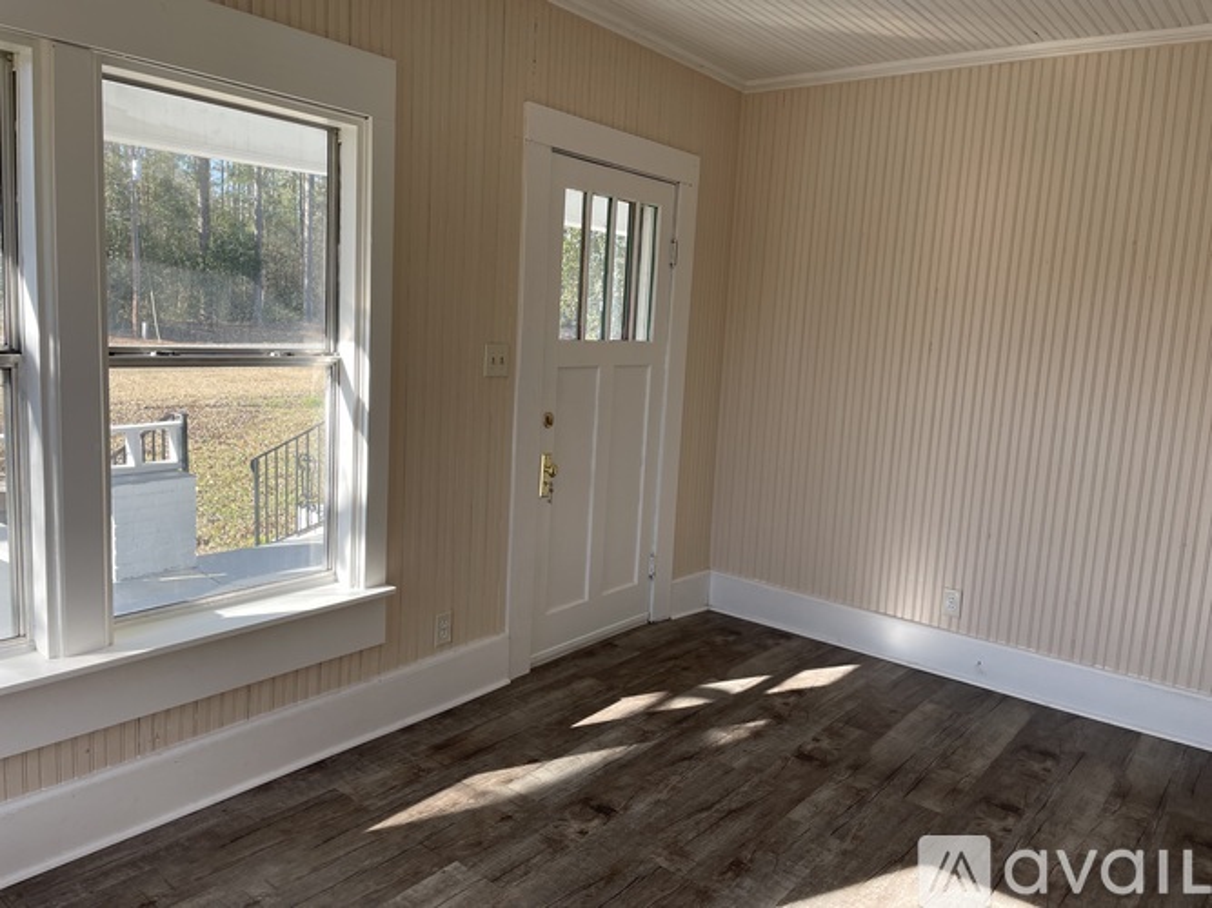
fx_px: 910
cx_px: 606
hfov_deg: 67.3
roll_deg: -3.7
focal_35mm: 26
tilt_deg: -8.1
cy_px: 454
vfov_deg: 53.0
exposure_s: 1/367
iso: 32
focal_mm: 4.2
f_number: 1.6
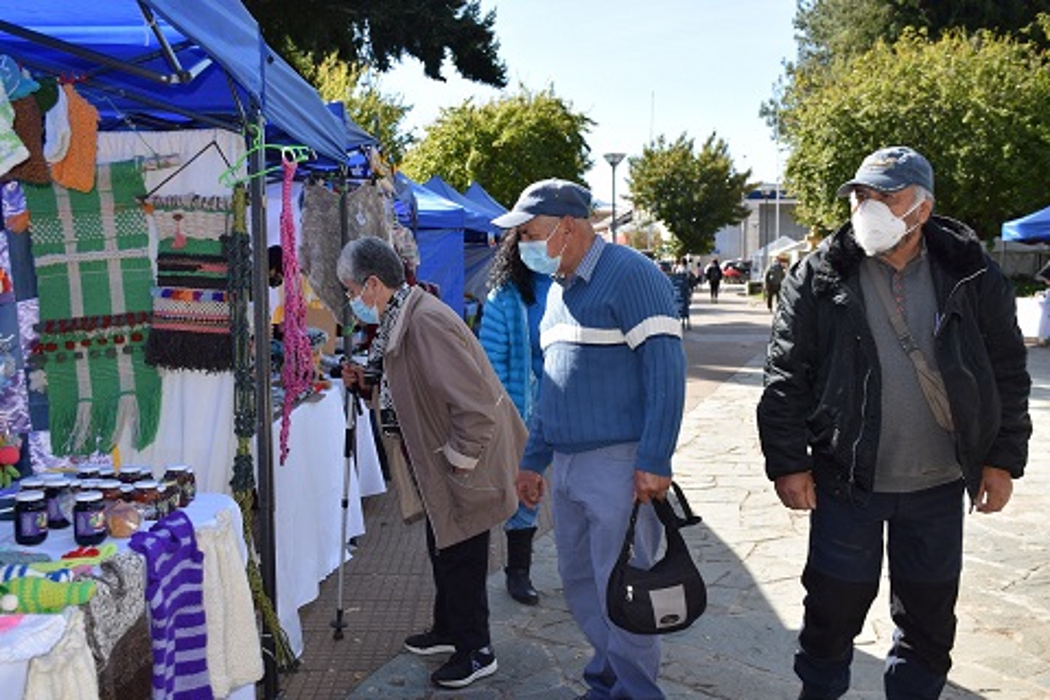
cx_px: 525
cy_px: 350
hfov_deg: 49.6
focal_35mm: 39
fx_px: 1137
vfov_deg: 34.2
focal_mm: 26
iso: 100
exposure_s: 1/160
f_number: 6.3
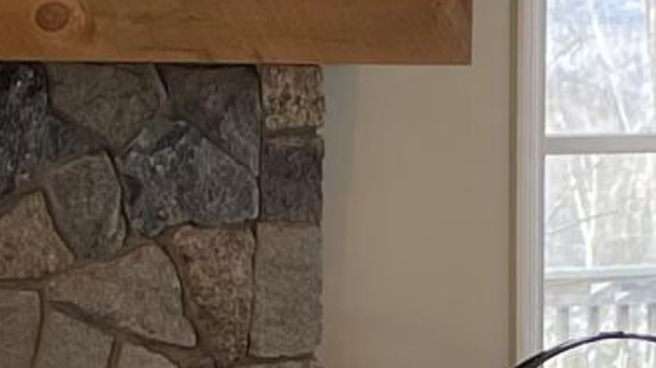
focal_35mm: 225
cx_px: 220
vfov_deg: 5.3
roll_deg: +0.1
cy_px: 660
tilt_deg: -9.7
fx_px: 3911
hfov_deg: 9.6
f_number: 1.6
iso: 40
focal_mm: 5.1
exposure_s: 1/121
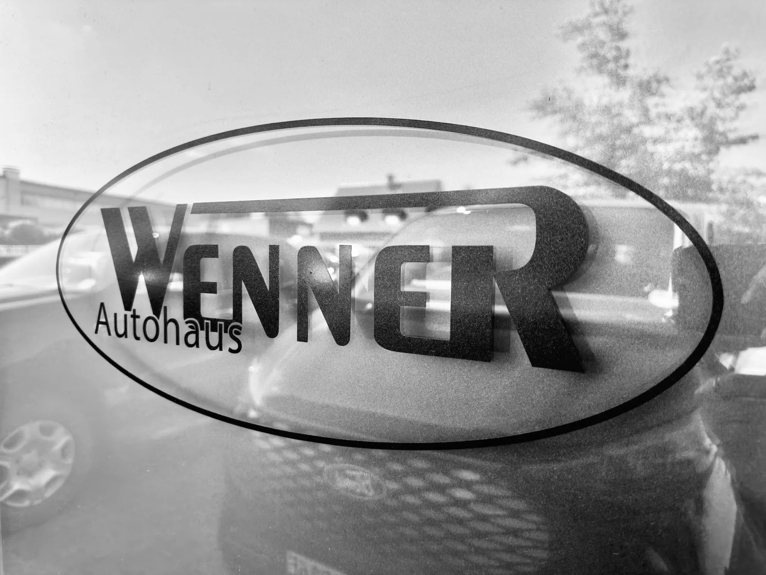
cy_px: 288
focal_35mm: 24
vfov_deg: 56.8
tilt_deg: -2.5
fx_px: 531
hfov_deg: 71.6
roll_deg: -1.4
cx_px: 383
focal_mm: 6.86
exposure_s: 1/853
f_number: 1.78
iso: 80
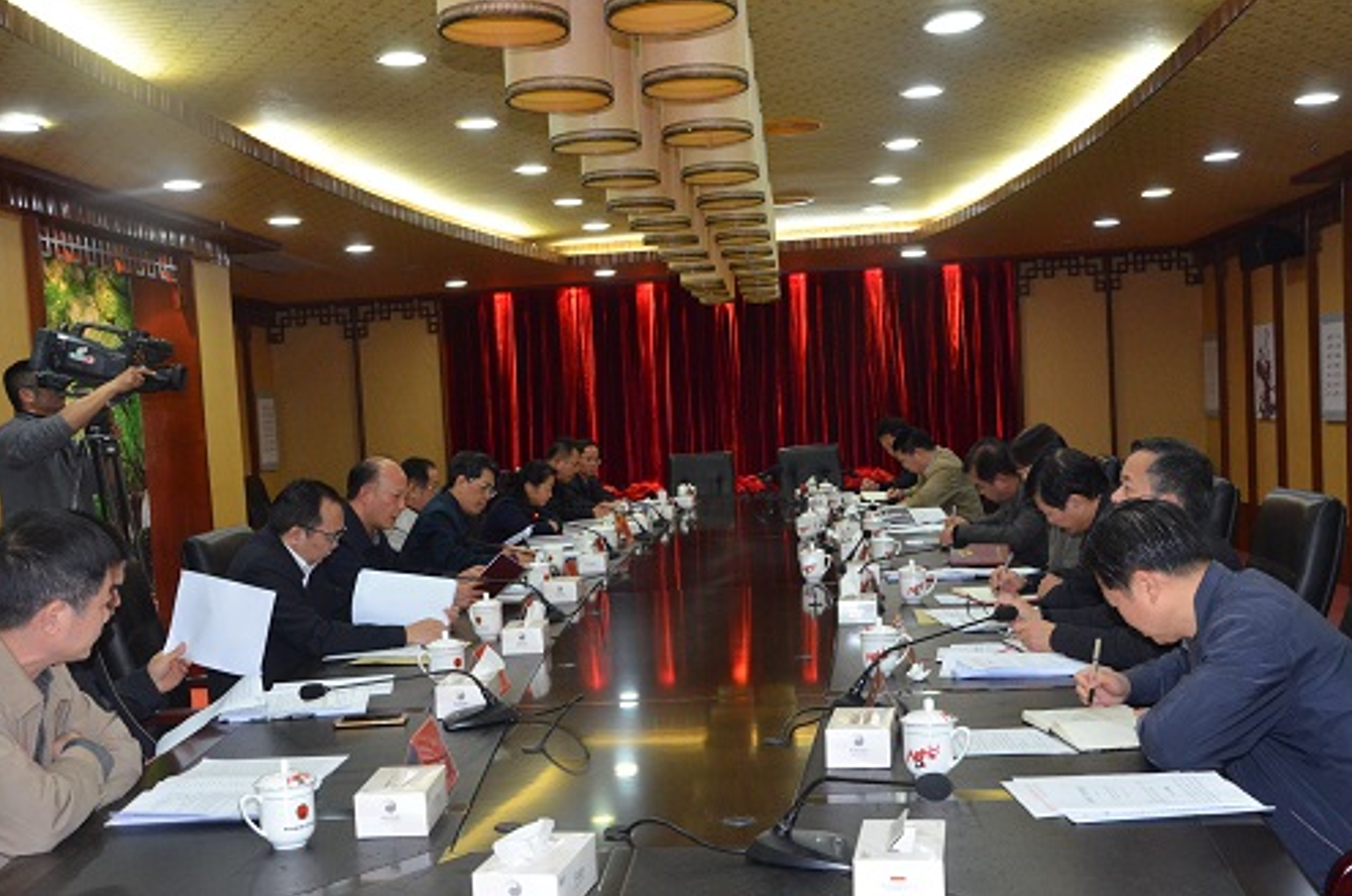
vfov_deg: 33.2
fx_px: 1499
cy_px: 523
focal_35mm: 40
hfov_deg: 48.5
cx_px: 653
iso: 1600
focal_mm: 22
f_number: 5.6
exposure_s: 1/60
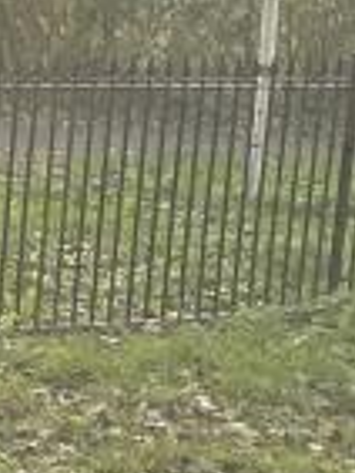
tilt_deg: -8.9
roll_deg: -3.1
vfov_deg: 10.5
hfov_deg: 7.8
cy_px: 201
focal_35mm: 189
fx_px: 2580
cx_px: -144
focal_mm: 4.2
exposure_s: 1/120
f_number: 1.6
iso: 125
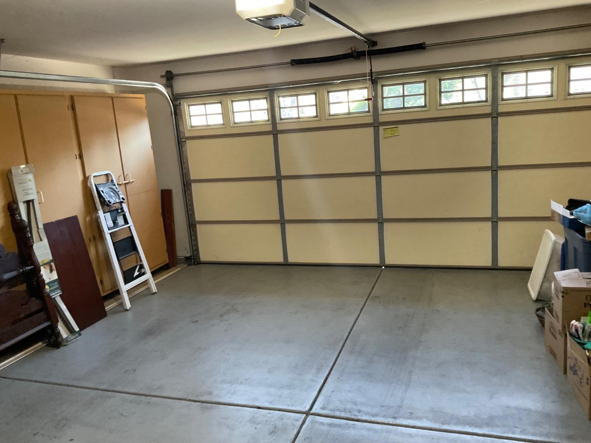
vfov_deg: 48.2
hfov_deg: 61.7
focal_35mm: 29
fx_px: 495
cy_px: 222
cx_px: 296
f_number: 1.8
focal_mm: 3
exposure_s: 1/60
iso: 160
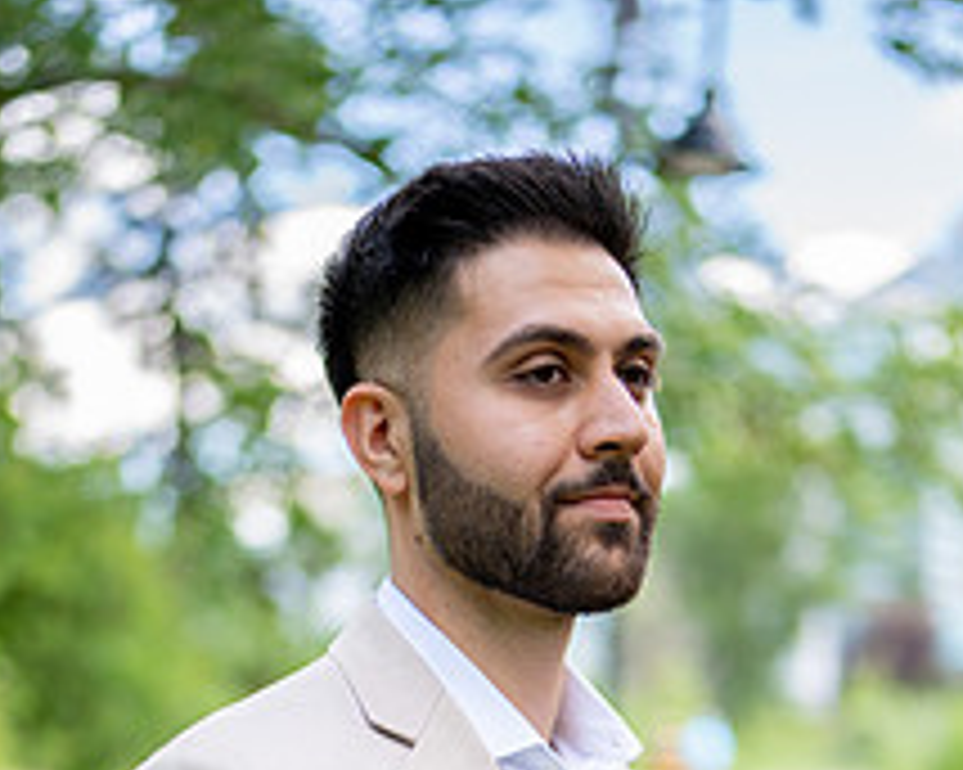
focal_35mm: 69
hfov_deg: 27.5
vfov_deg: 20.2
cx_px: 513
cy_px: 1009
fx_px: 1966
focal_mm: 35
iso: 125
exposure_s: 1/1000
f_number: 1.2
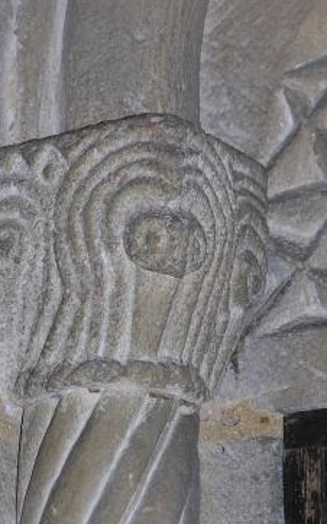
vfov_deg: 14.9
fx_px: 1998
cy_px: 290
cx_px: 115
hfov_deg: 9.4
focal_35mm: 140
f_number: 3.7
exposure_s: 1/60.1
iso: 50
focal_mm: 26.5
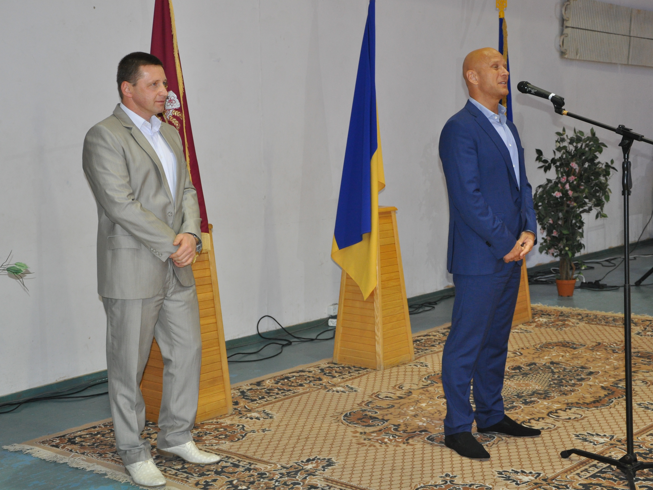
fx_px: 1000
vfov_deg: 27.5
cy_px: 244
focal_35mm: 53
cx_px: 325
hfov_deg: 36.2
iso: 800
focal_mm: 32
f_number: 4.2
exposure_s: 1/60
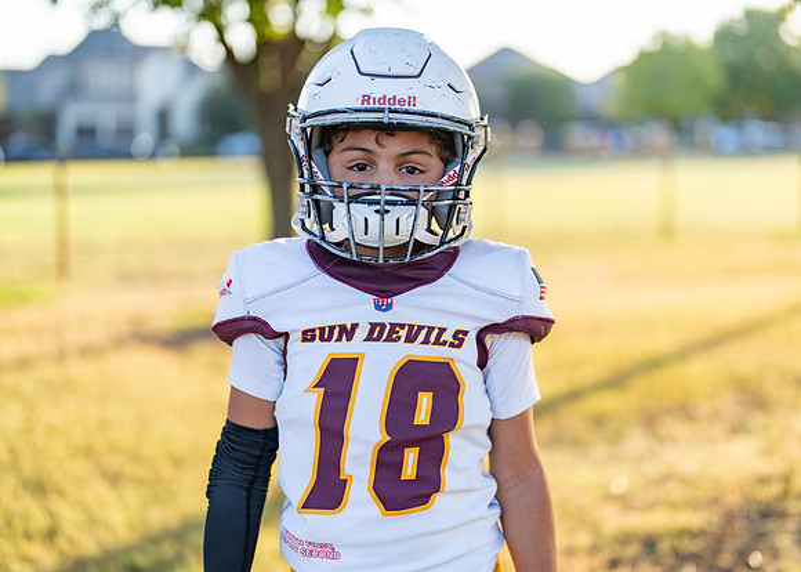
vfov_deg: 27.0
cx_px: 429
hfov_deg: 37.1
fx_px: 1192
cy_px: 286
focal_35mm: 52
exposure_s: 1/1000
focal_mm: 50
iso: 100
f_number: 1.2
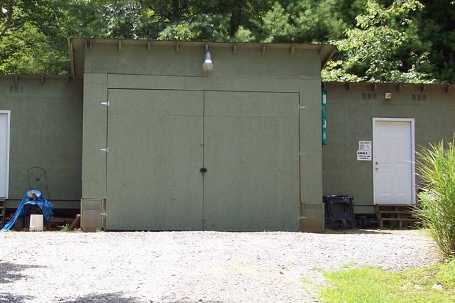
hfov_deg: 22.5
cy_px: 173
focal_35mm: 90
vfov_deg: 15.2
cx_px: 141
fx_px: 1137
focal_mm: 9.4
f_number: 3.4
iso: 80
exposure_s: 1/406
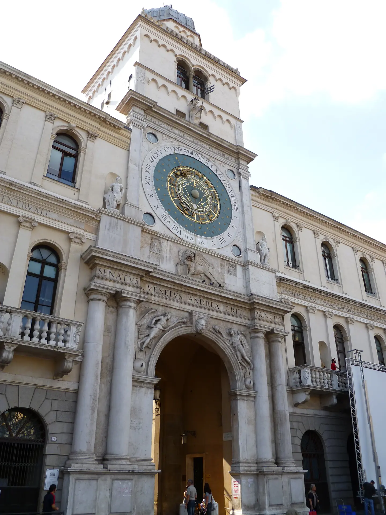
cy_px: 258
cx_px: 193
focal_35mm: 28
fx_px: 416
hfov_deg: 49.7
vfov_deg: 63.4
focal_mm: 5
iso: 80
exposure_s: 1/320
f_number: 3.3
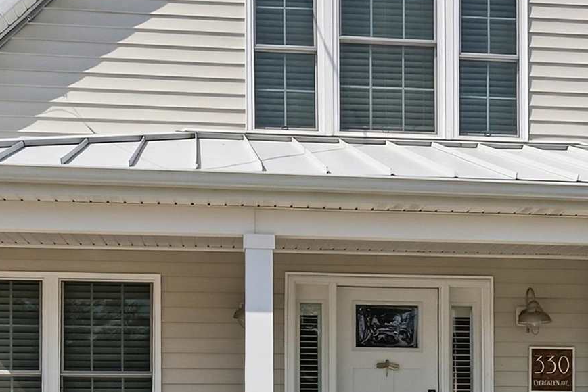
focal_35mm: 54
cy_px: 240
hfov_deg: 36.6
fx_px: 889
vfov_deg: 24.8
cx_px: 328
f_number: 7.1
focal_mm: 15.4
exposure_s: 1/2000
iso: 640
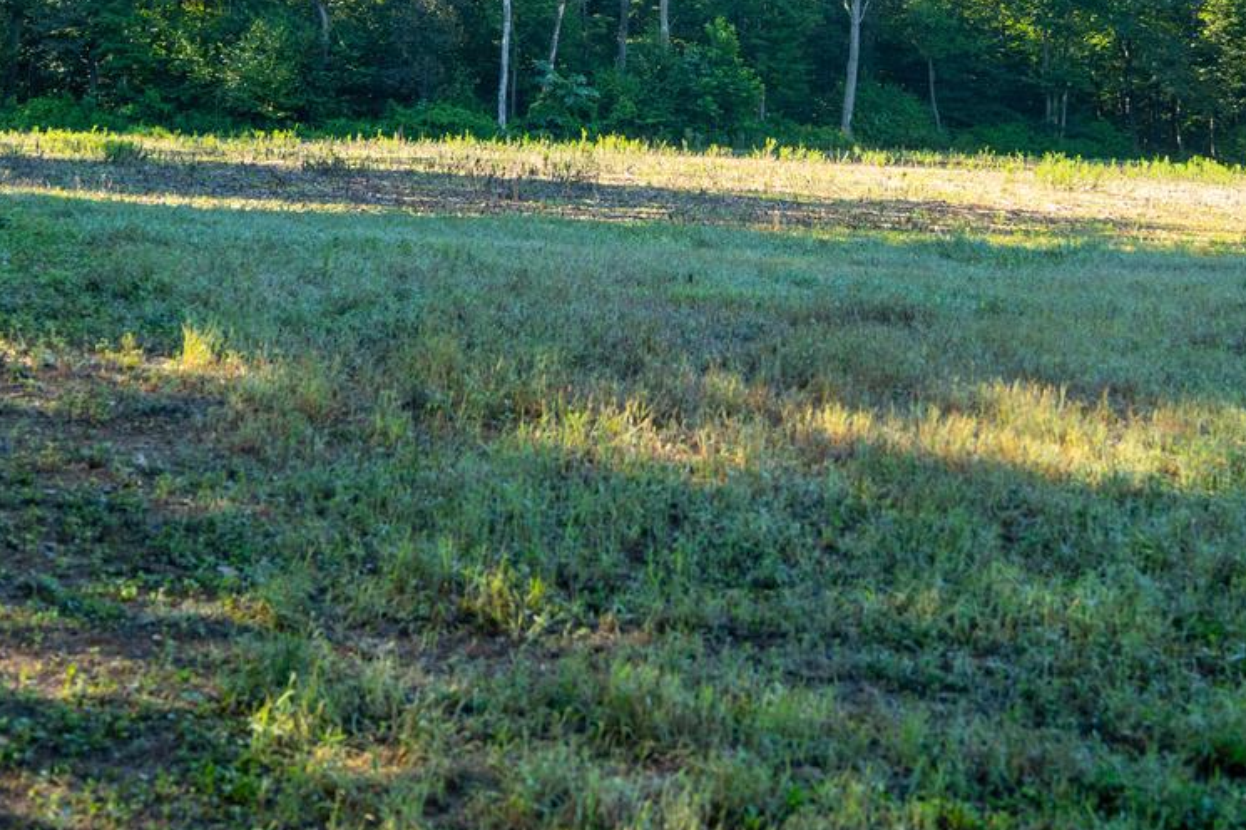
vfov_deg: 19.8
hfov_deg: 30.5
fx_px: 2283
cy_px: -46
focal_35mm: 66
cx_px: 706
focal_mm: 24
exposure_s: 1/1250
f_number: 2.8
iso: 400
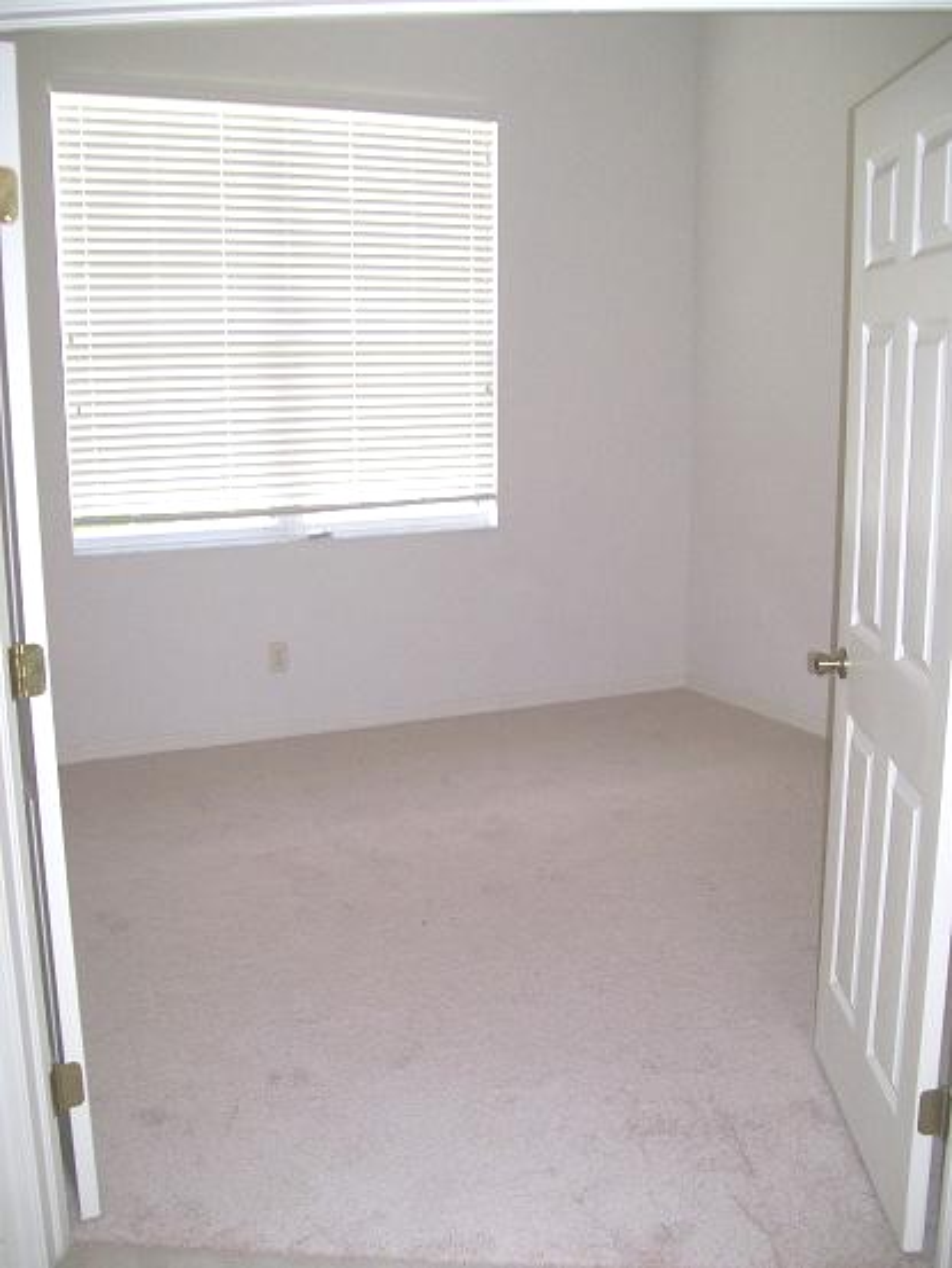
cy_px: 634
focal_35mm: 36
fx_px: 1320
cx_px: 476
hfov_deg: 39.7
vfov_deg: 51.3
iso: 140
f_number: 2.7
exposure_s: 1/64
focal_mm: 6
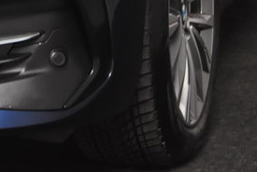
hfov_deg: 8.4
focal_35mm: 237
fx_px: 1694
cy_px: -143
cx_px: -156
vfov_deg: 5.7
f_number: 5
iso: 1600
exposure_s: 1/100
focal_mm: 34
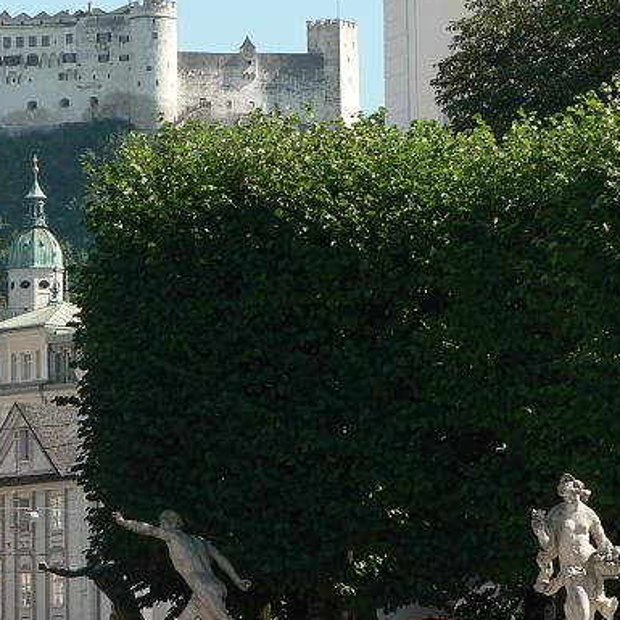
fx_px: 4620
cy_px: 216
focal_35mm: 228
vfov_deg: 7.7
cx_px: -16
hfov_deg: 7.6
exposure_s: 1/400
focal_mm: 20.7
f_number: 4.5
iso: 80
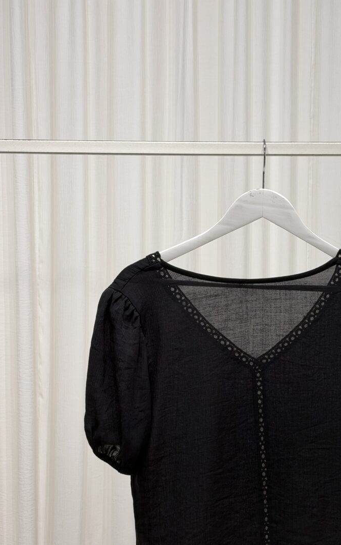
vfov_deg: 27.1
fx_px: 1131
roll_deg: -0.6
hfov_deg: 17.1
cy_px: 331
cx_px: 254
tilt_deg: -5.0
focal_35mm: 76
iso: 100
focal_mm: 6.93
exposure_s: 1/97
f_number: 1.8
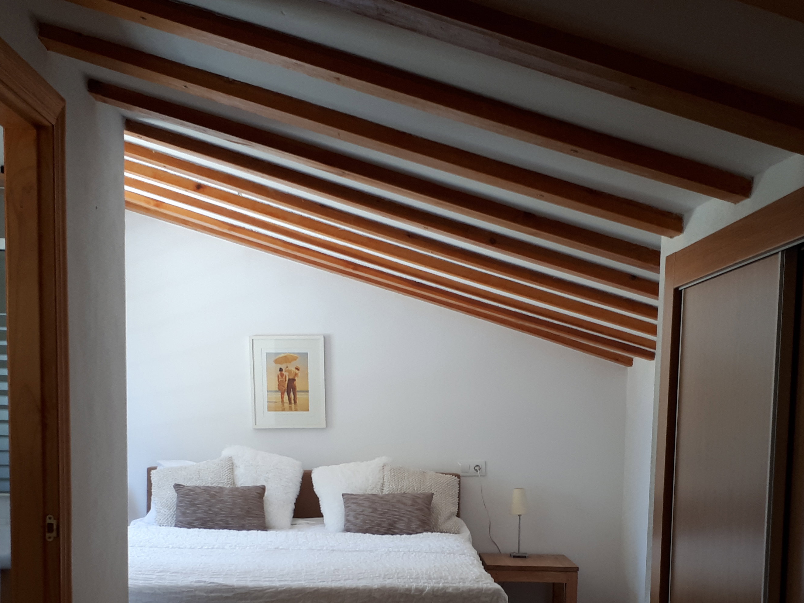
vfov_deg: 30.0
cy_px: 496
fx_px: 1092
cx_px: 396
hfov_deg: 40.4
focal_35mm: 47
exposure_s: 1/30
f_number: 1.9
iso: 64
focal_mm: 3.6
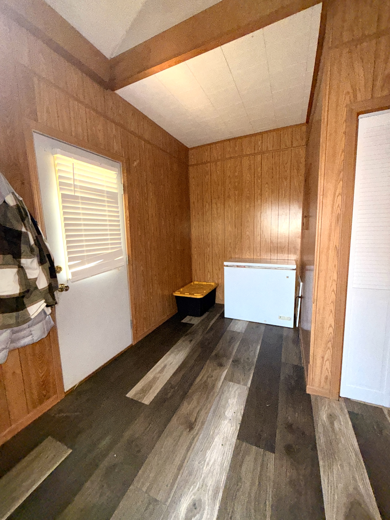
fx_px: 210
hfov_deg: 85.7
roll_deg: +2.2
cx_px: 195
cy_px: 260
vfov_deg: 102.1
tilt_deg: -8.0
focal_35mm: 14
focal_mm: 2.22
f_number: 2.2
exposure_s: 1/60
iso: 320
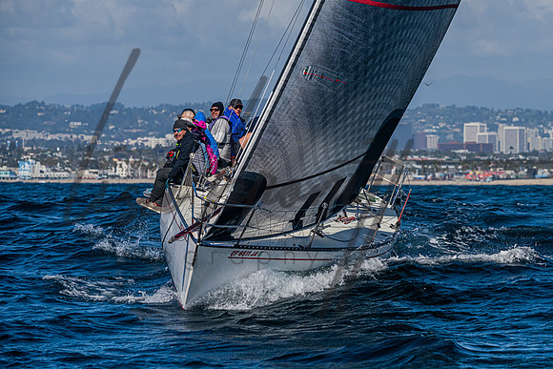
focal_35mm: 266
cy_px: 160
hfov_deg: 7.7
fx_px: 4090
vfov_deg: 5.2
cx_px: 347
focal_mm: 200
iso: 400
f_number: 6.3
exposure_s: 1/6400
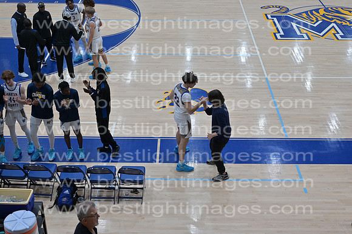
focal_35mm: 50
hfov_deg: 39.6
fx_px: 489
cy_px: 117
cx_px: 176
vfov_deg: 27.0
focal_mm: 50
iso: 2500
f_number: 4
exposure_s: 1/400
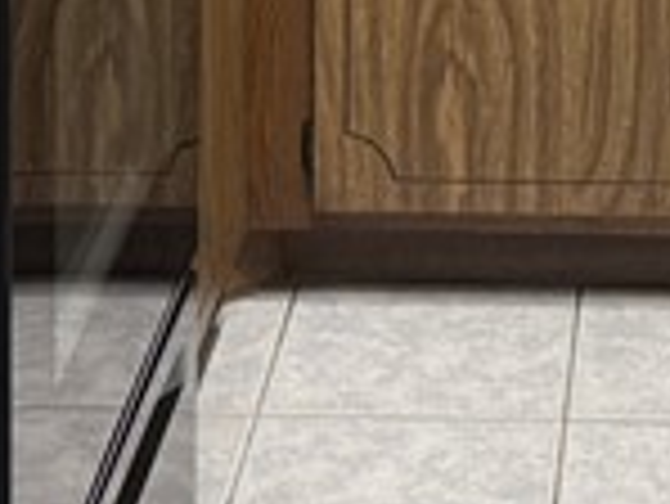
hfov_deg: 11.9
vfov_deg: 8.3
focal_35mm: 165
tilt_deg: -6.6
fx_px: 3196
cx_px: 625
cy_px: -666
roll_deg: -1.6
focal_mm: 6.76
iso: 125
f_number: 1.78
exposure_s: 1/60
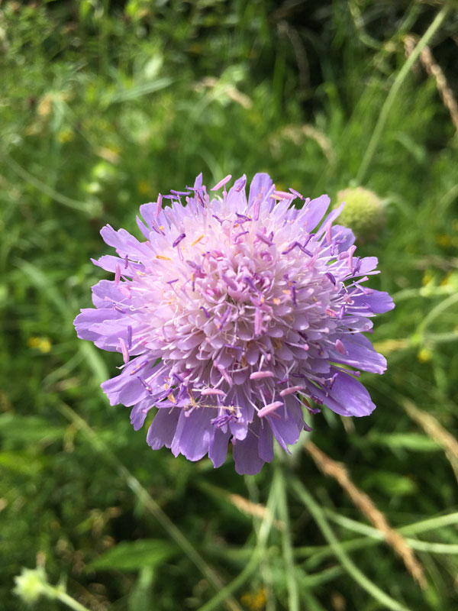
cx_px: 229
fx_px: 512
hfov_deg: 48.2
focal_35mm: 29
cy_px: 306
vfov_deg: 61.7
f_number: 2.2
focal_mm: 4.15
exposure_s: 1/1570
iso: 25
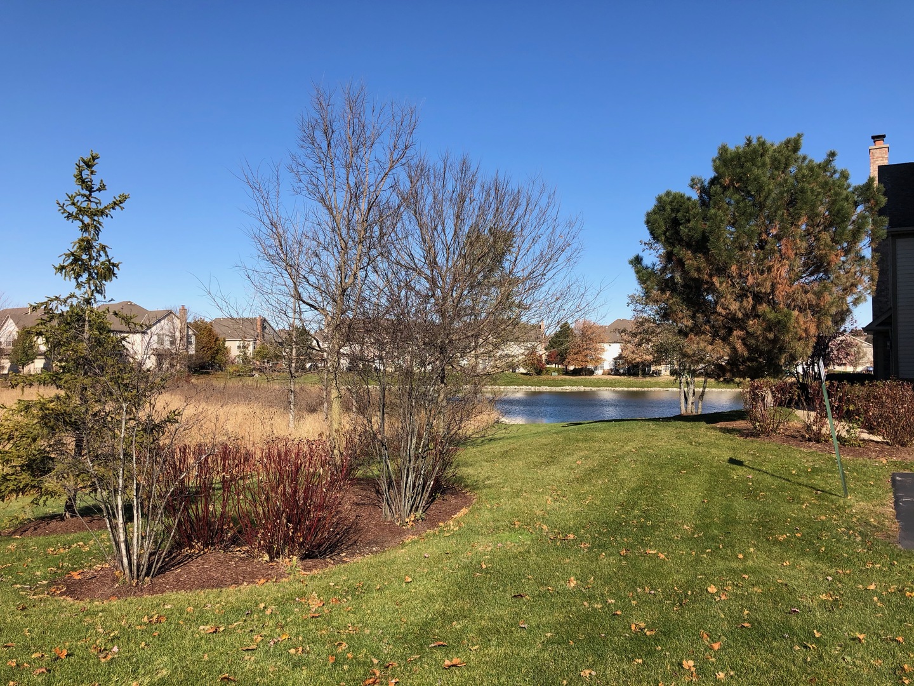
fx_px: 739
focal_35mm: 28
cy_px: 343
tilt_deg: +0.4
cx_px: 457
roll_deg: -0.3
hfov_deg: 63.4
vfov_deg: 49.7
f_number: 1.8
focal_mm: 4
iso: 20
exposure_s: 1/1845
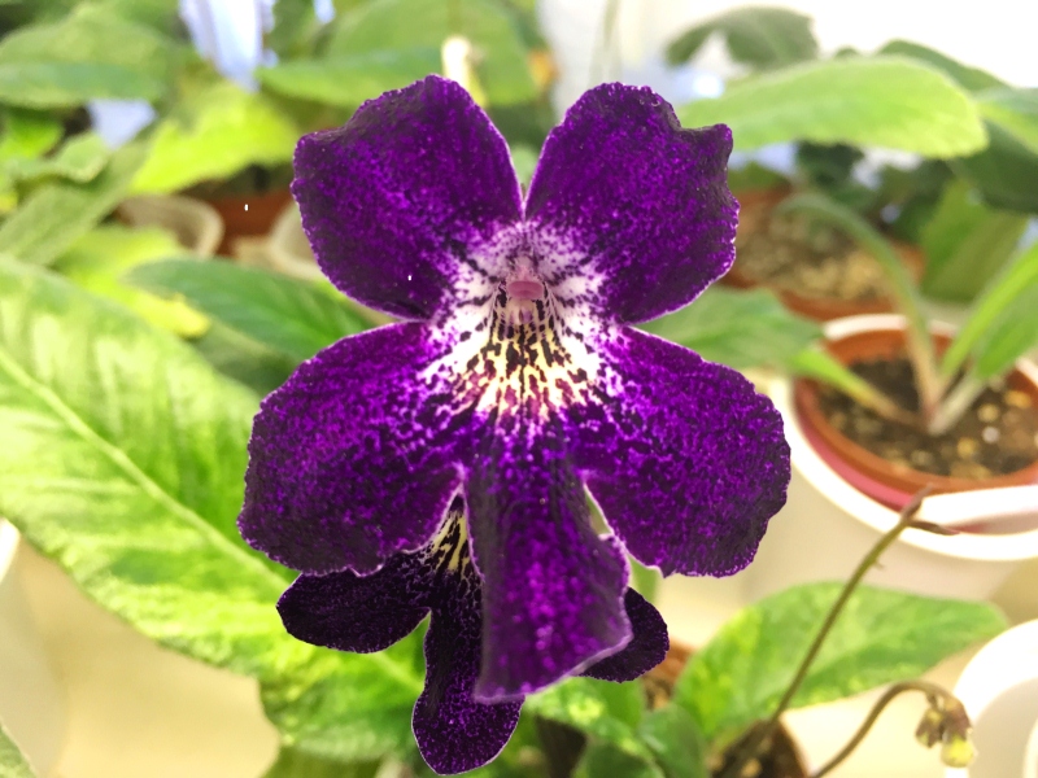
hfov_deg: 61.7
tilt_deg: -42.9
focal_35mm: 29
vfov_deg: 48.2
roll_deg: -3.0
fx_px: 870
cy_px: 389
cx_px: 519
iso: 64
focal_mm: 4.15
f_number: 2.2
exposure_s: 1/33
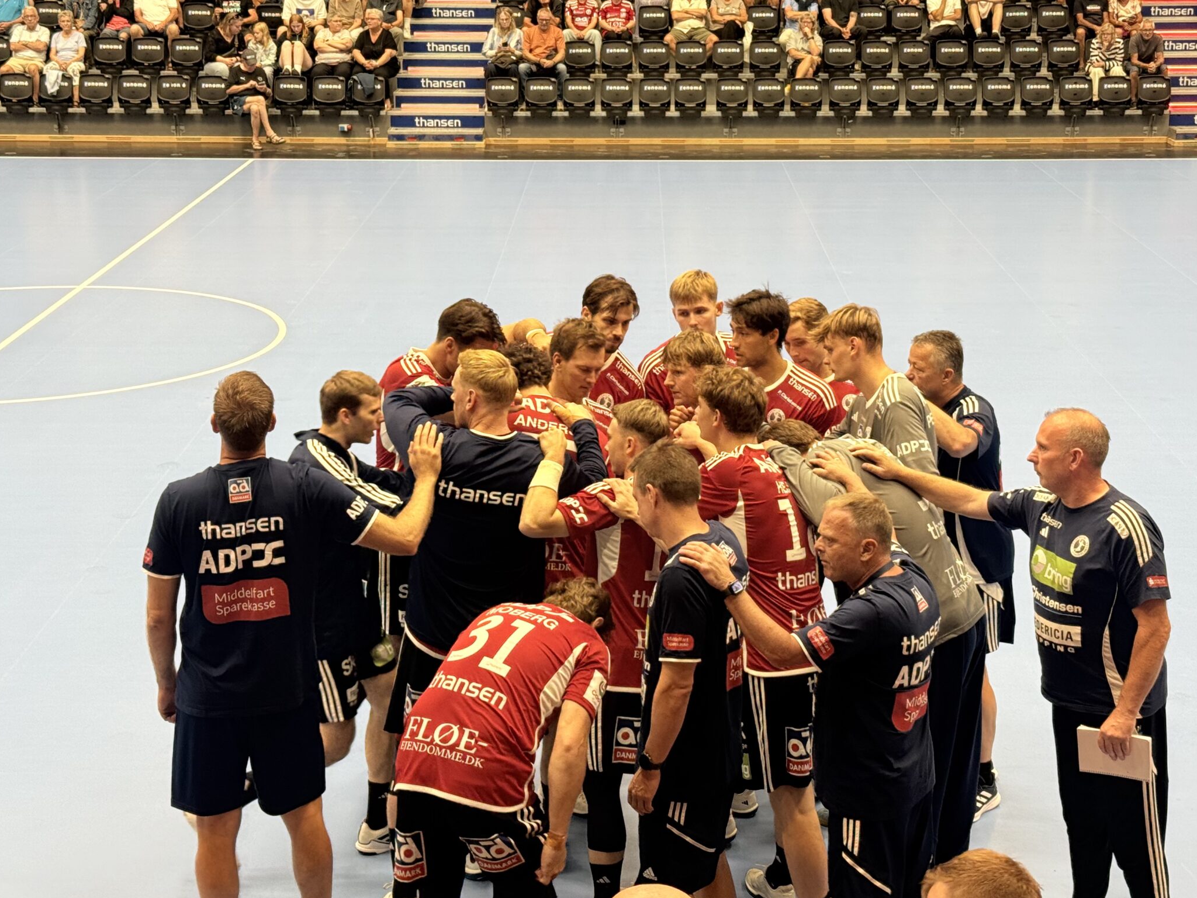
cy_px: 374
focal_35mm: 60
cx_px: 640
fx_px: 2075
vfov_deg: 24.4
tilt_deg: -13.4
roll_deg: -0.8
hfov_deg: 32.2
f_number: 1.78
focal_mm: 6.76
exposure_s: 1/100
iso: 64
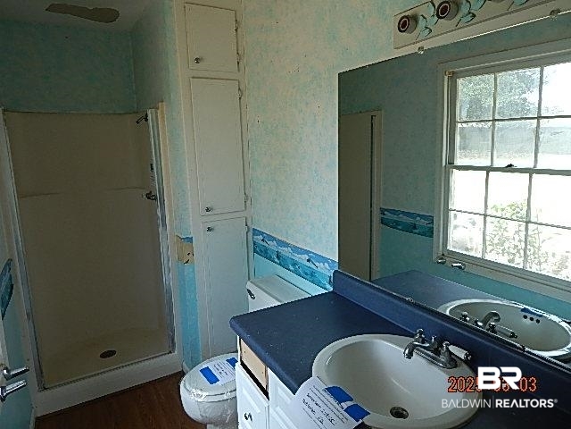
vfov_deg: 58.9
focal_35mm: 23
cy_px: 214
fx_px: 379
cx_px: 286
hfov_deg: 73.9
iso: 125
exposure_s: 1/80
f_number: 3
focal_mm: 4
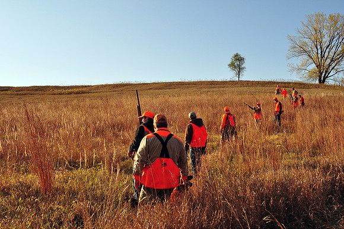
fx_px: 415
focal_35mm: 44
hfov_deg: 45.0
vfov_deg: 30.8
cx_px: 172
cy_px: 114
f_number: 9.5
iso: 400
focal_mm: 29
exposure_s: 1/350
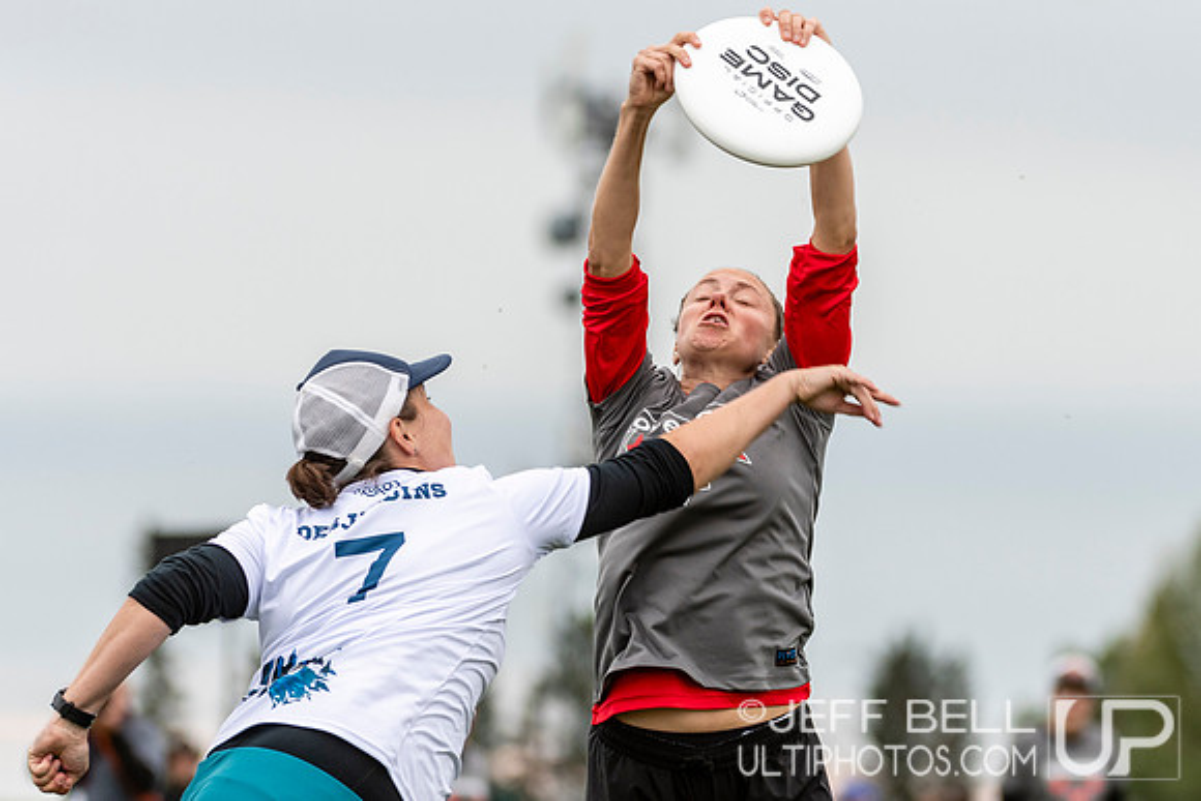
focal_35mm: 383
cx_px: 766
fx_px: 12776
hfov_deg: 5.4
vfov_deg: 3.6
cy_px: 400
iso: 250
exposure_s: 1/1000
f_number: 4
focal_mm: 200
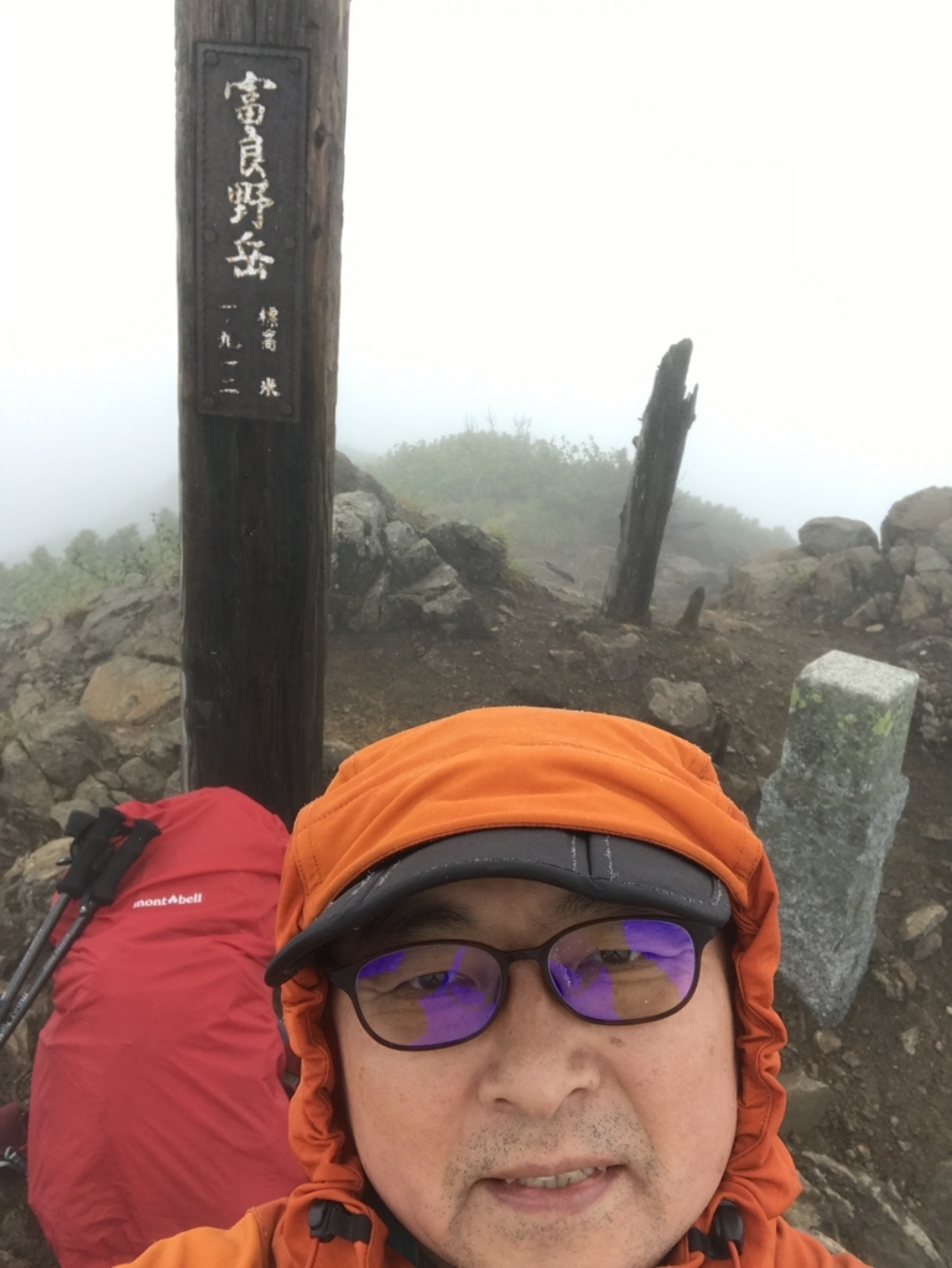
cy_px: 634
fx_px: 1172
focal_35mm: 32
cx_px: 476
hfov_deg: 44.2
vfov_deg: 56.8
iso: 25
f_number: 2.2
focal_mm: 2.87
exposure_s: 1/515
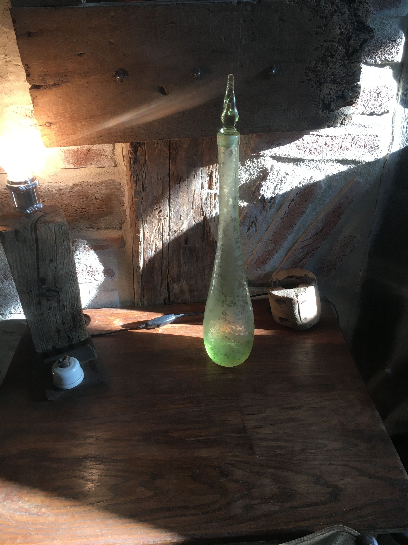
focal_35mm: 29
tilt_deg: -33.4
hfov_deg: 48.2
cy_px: 272
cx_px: 204
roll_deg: +1.9
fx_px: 456
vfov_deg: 61.7
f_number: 2.2
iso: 32
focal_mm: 4.15
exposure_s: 1/33
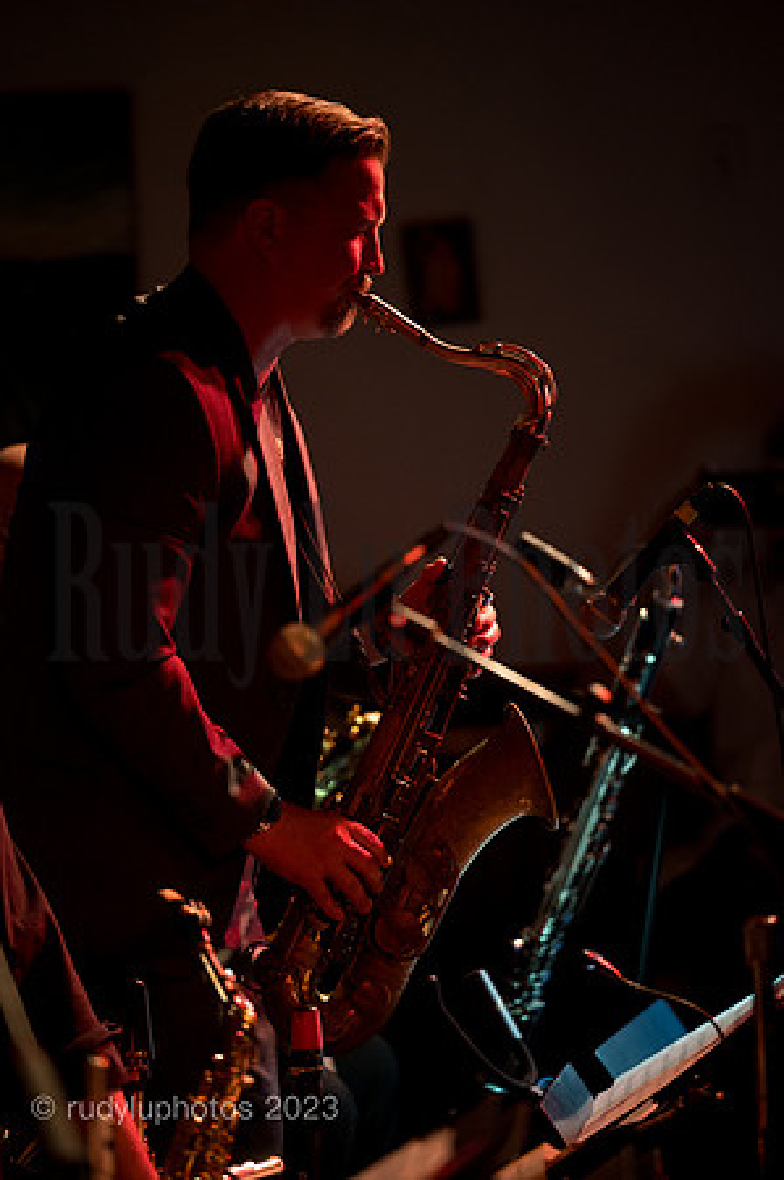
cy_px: 590
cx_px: 392
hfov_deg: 6.9
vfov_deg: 10.3
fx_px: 6548
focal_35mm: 200
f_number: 2.8
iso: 3200
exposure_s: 1/160
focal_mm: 200
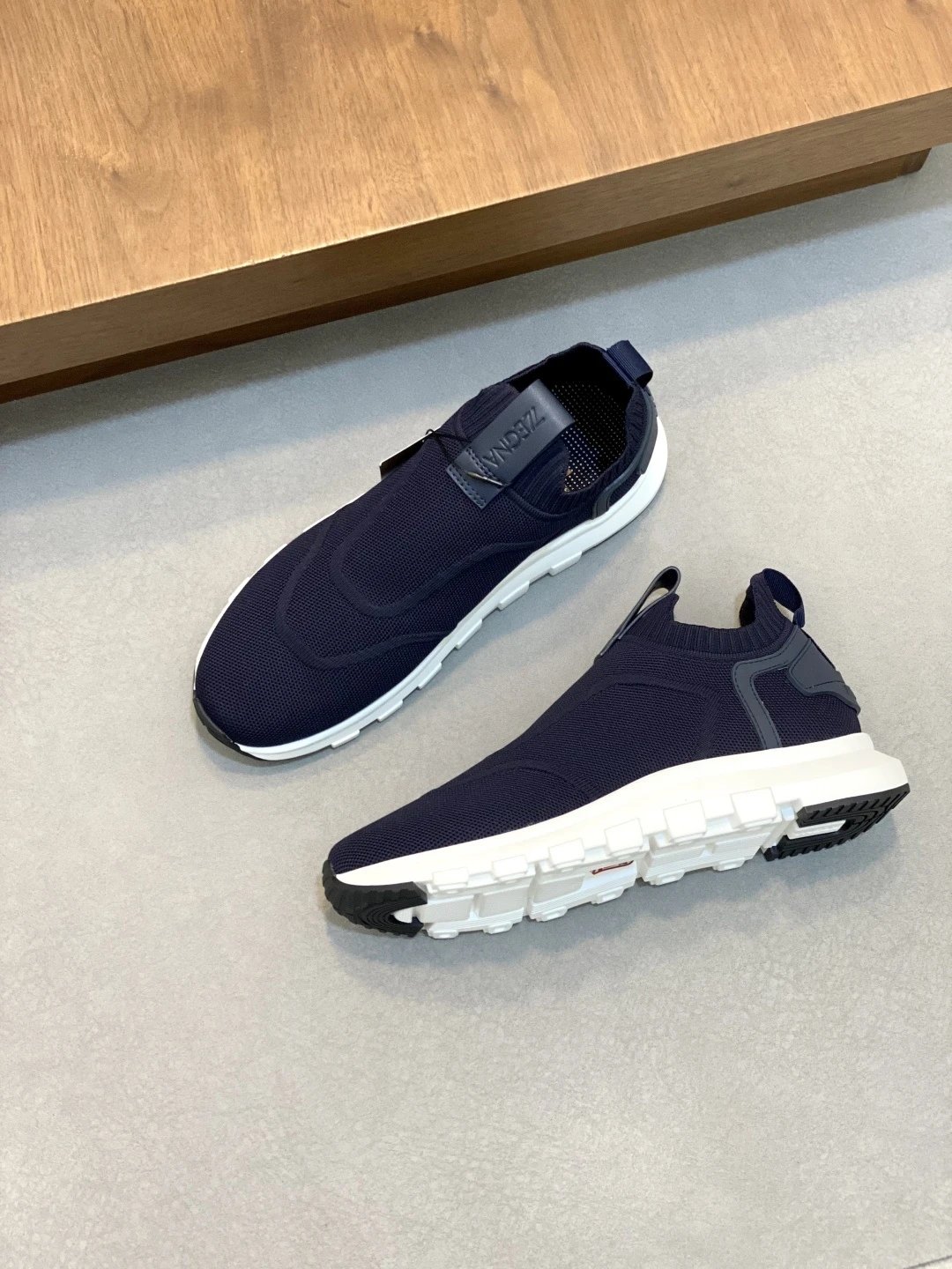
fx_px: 1907
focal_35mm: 52
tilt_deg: -74.1
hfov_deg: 28.0
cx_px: 476
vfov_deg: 36.8
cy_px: 634
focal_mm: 6
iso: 160
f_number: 2
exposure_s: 1/100
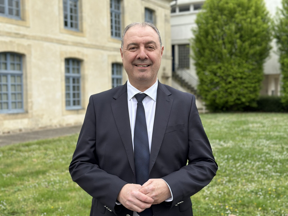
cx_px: 144
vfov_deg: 30.3
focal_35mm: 48
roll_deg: +1.3
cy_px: 108
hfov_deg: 39.7
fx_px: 399
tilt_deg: -2.9
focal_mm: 6.86
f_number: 1.78
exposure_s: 1/601
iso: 80
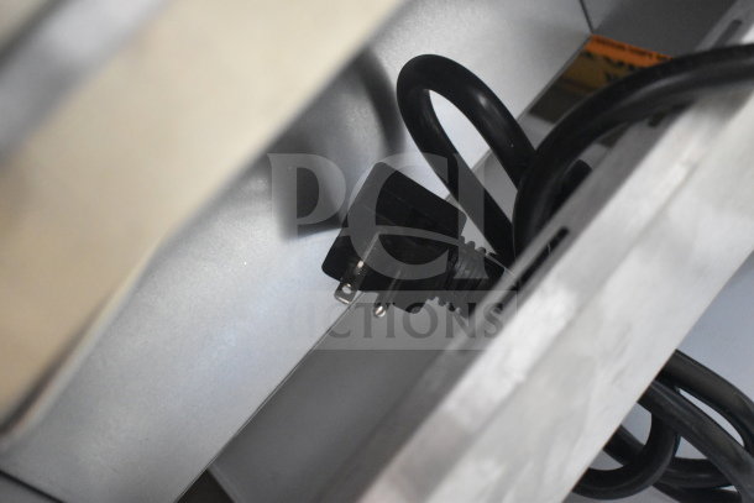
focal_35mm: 39
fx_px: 817
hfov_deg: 49.5
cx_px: 377
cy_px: 252
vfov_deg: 34.2
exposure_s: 1/50
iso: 6400
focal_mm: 26
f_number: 4
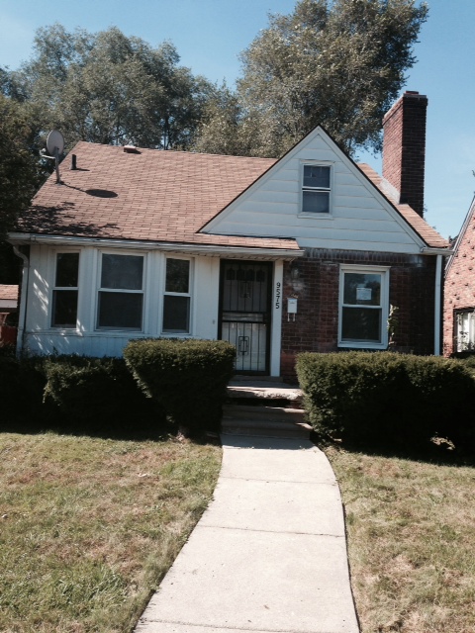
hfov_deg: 42.9
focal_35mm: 33
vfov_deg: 55.4
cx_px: 238
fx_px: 604
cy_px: 316
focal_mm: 4.12
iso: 50
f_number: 2.4
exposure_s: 1/874
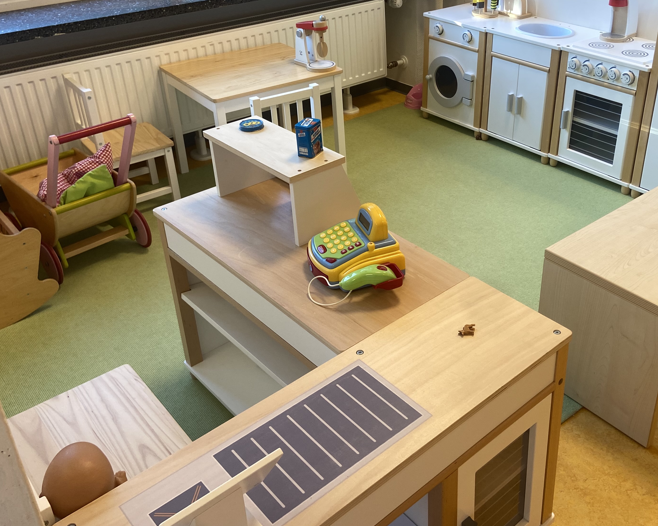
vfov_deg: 39.8
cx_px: 402
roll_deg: +1.4
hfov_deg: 48.7
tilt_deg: -29.9
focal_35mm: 37
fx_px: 720
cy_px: 194
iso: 80
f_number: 1.8
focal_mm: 4.25
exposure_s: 1/100
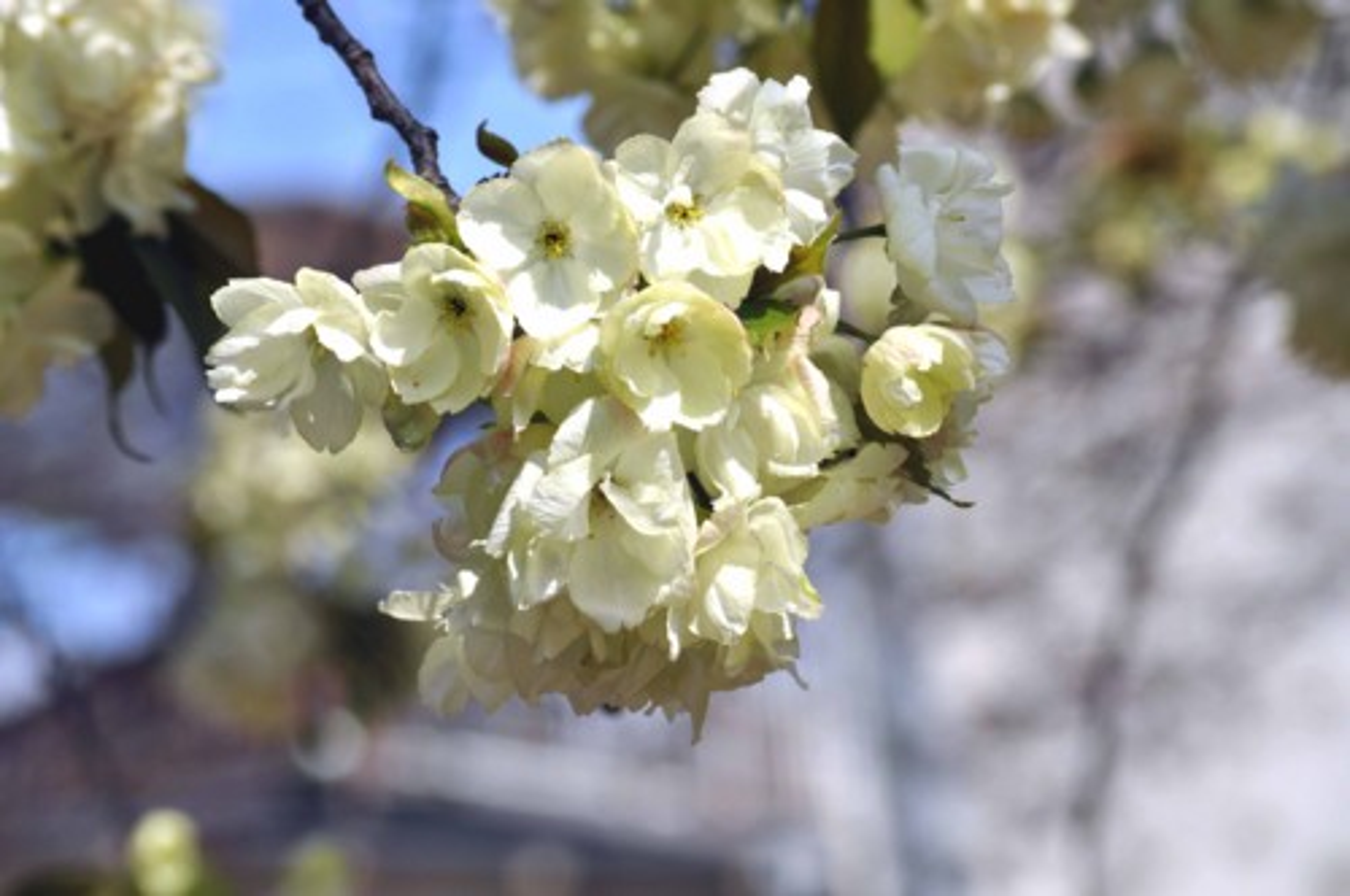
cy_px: 448
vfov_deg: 8.9
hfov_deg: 13.4
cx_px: 675
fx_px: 5730
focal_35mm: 153
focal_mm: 102
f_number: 10
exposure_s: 1/400
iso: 200
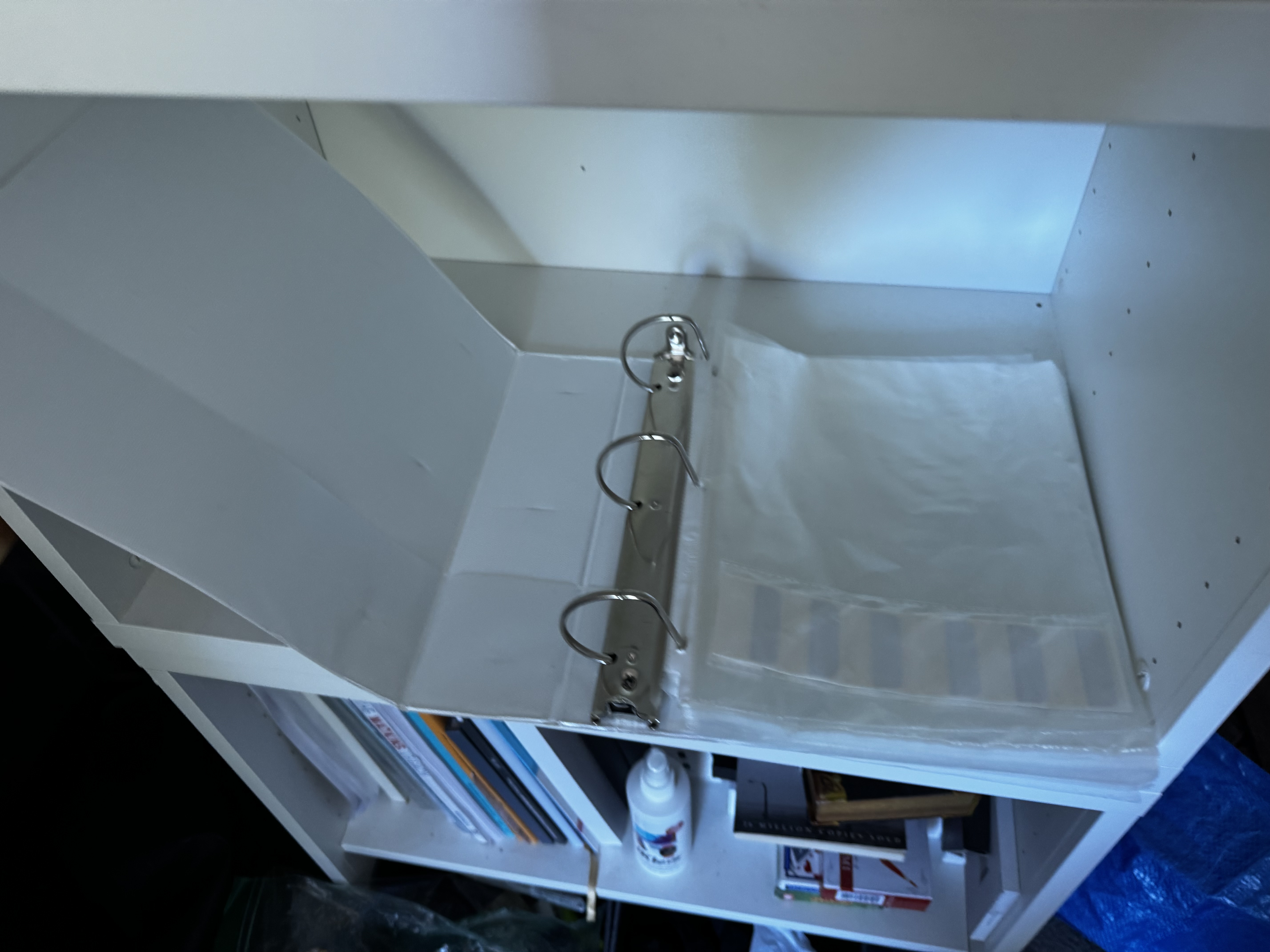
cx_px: 635
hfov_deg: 71.6
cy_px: 476
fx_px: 881
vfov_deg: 56.8
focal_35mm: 24
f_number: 1.78
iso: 250
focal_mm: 6.76
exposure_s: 1/60
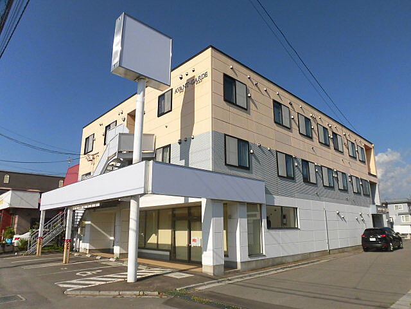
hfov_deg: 71.6
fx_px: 285
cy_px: 154
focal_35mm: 24
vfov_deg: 56.8
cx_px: 206
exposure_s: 1/400
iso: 100
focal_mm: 4.3
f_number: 7.8
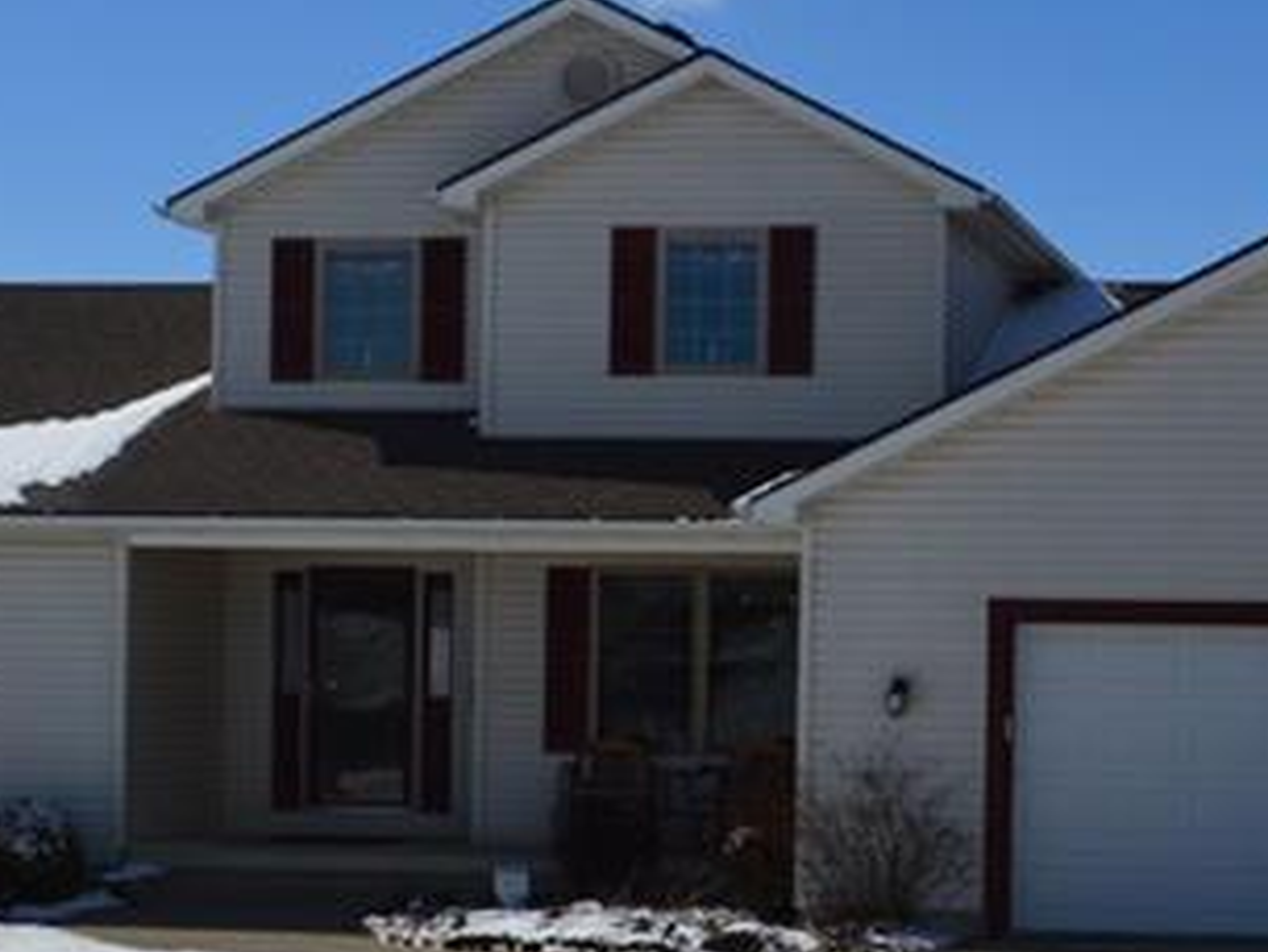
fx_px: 3188
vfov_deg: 16.9
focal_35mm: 87
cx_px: 1168
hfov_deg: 21.9
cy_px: 644
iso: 125
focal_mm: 18
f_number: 11
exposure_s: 1/500
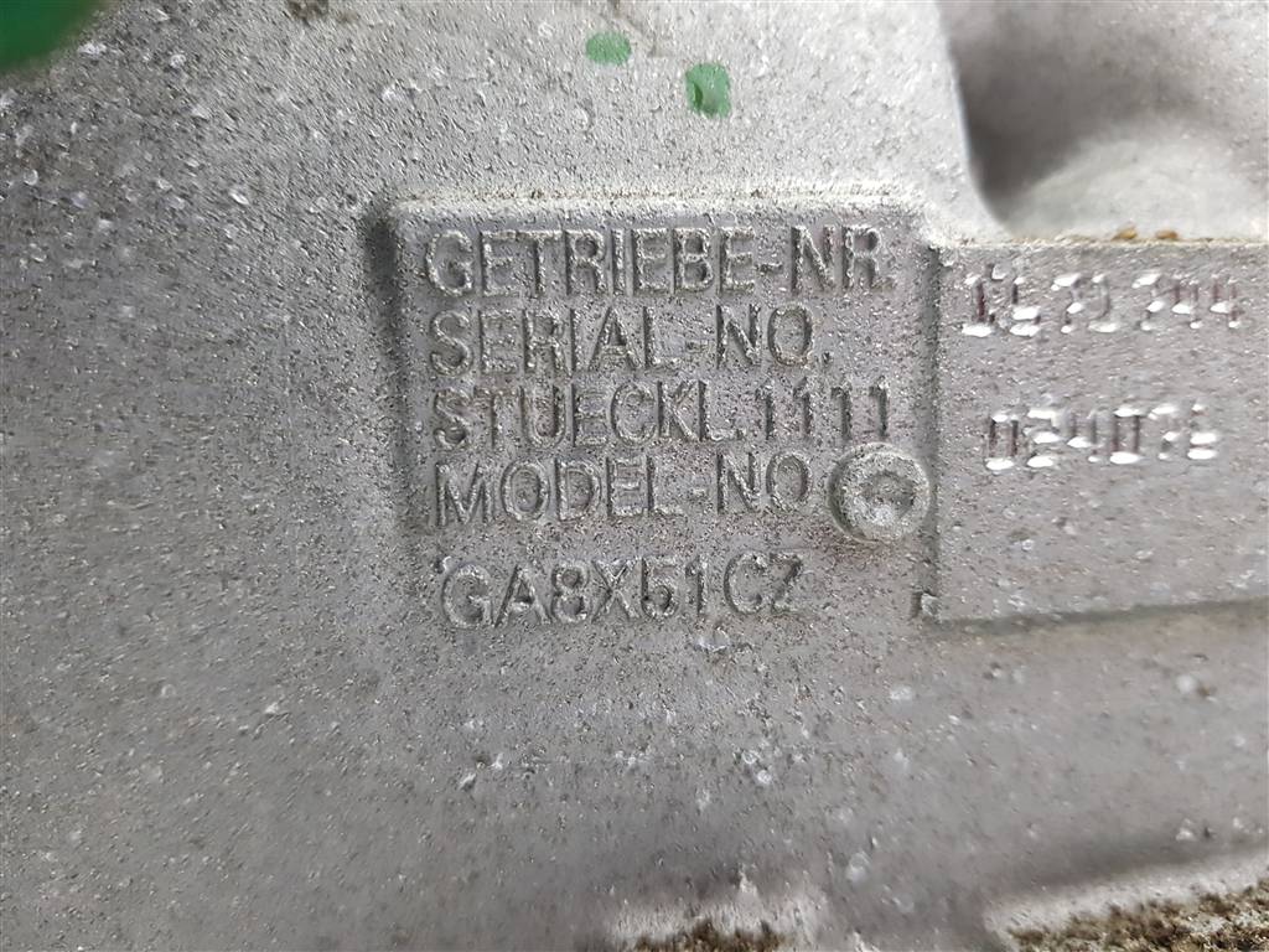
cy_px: 476
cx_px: 634
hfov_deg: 67.3
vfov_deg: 53.1
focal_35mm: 26
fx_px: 953
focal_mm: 4.2
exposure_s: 1/33
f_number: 1.7
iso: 200
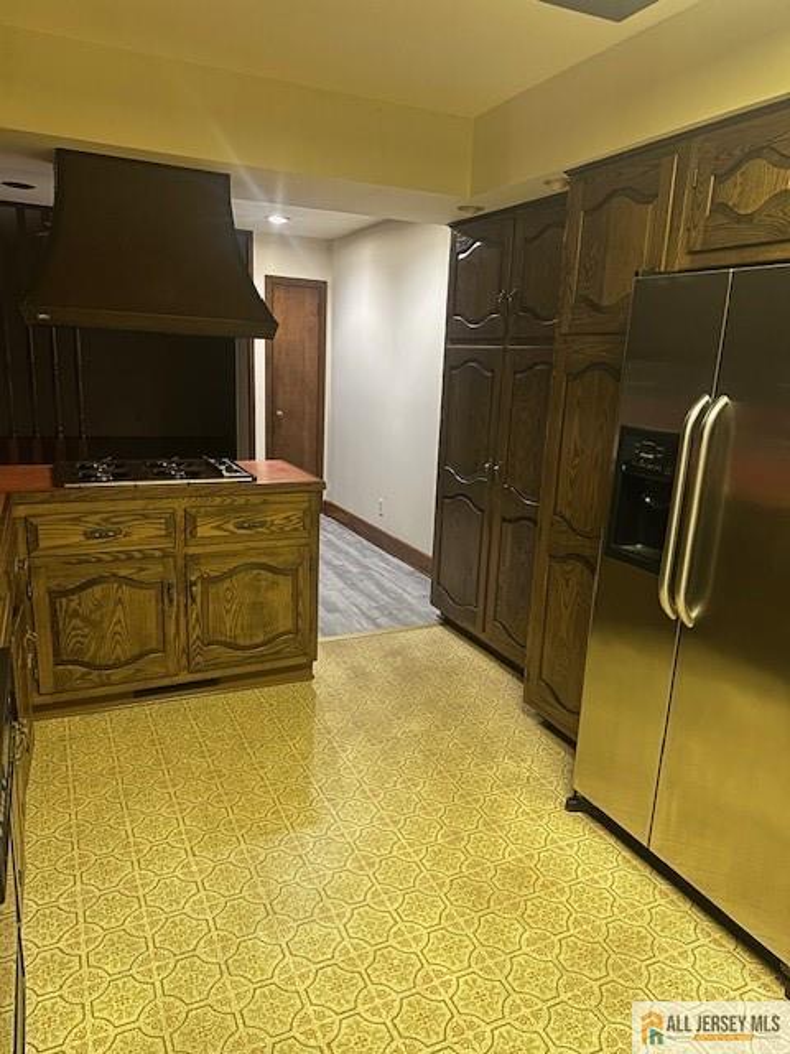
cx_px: 395
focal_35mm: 24
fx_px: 730
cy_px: 527
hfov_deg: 56.8
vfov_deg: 71.6
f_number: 1.78
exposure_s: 1/60
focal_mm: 6.86
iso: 400
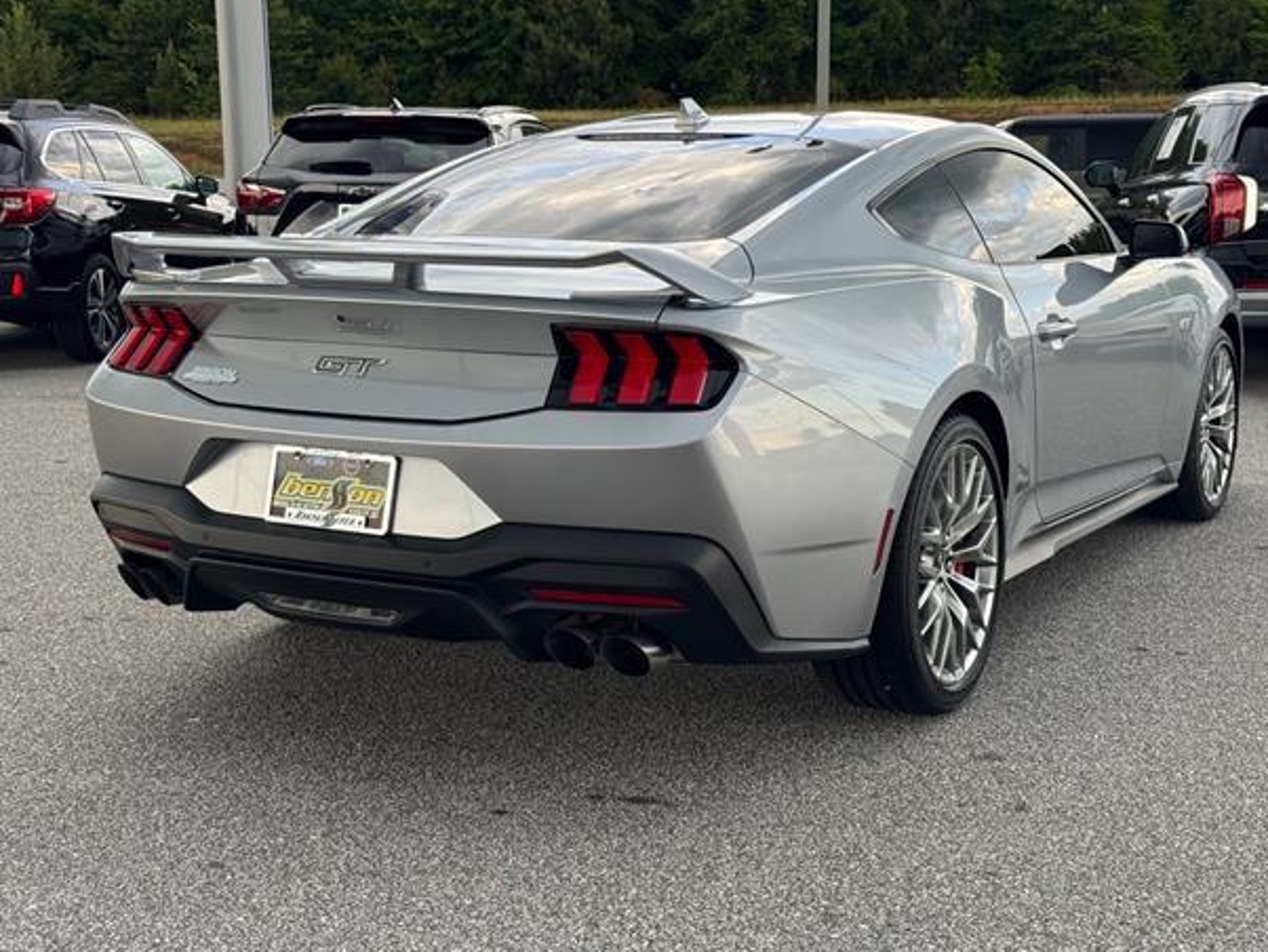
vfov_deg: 28.6
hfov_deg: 37.5
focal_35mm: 51
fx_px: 1869
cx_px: 640
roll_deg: -2.1
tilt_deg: -7.7
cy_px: 457
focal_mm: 6.76
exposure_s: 1/312
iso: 64
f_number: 1.78
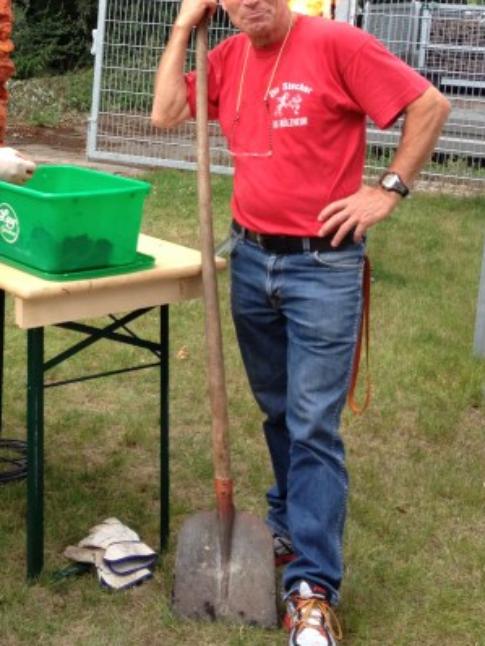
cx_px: 35
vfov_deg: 28.6
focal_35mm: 66
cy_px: 115
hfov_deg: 21.7
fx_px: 1232
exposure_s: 1/142
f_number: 2.4
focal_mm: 4.28
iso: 50
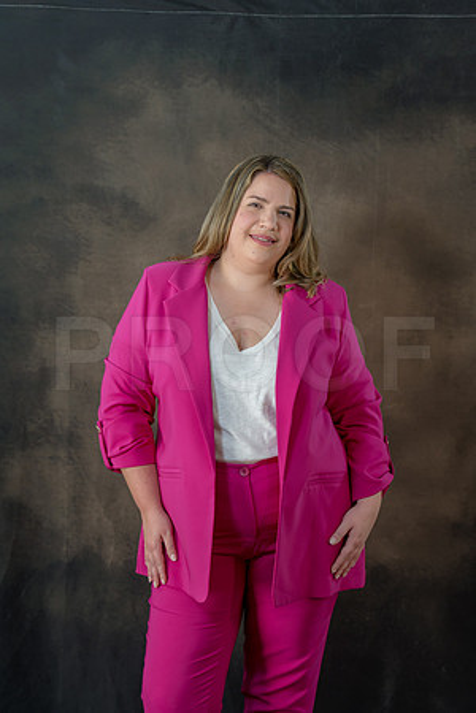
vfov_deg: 19.6
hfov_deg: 13.2
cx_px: 238
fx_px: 2063
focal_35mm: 104
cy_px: 356
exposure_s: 1/100
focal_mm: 104
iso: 400
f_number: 4.5
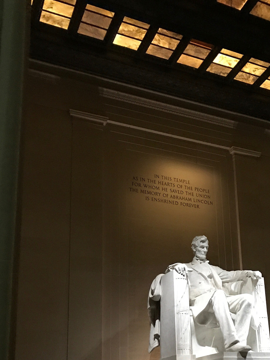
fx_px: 479
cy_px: 282
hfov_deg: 31.2
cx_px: 188
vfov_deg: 39.8
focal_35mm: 46
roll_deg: +1.7
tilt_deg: +14.9
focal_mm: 3.99
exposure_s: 1/5
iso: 100
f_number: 1.8
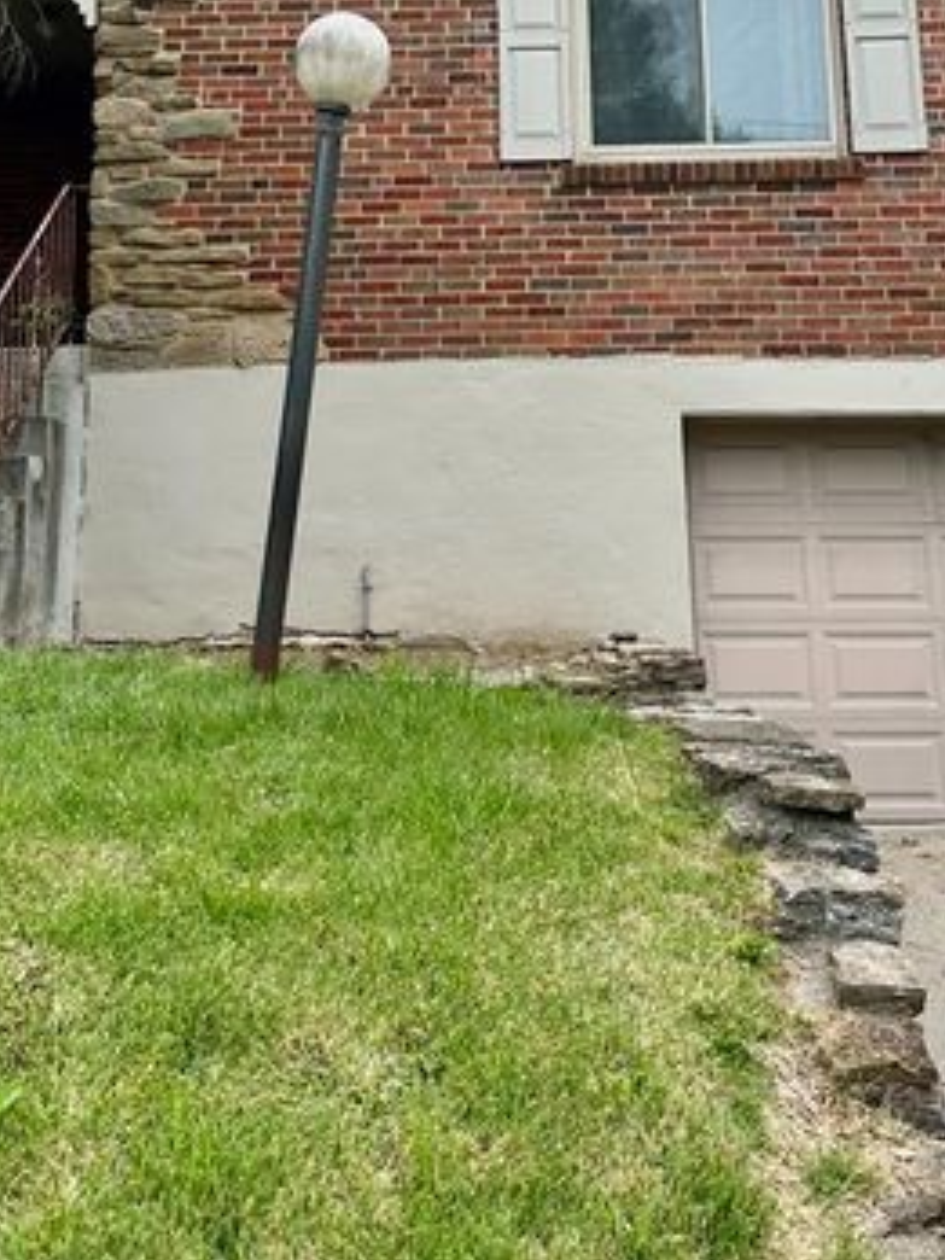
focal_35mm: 46
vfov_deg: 38.7
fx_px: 1674
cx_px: 467
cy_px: 158
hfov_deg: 31.5
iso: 80
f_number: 1.78
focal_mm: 6.86
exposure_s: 1/1095
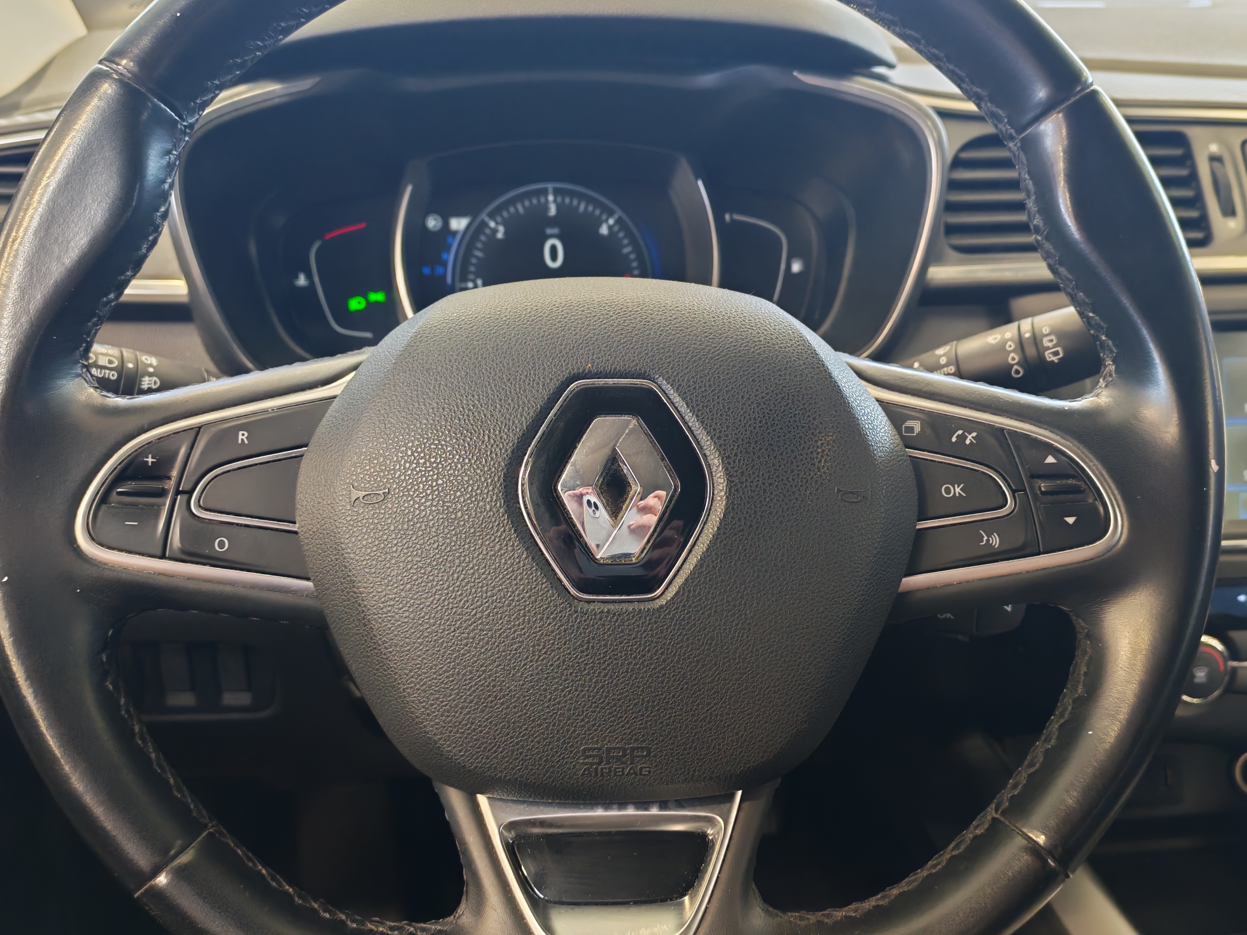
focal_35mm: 33
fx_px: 1189
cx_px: 624
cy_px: 468
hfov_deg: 55.4
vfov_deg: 42.9
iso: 1000
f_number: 1.9
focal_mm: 6.12
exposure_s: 1/50
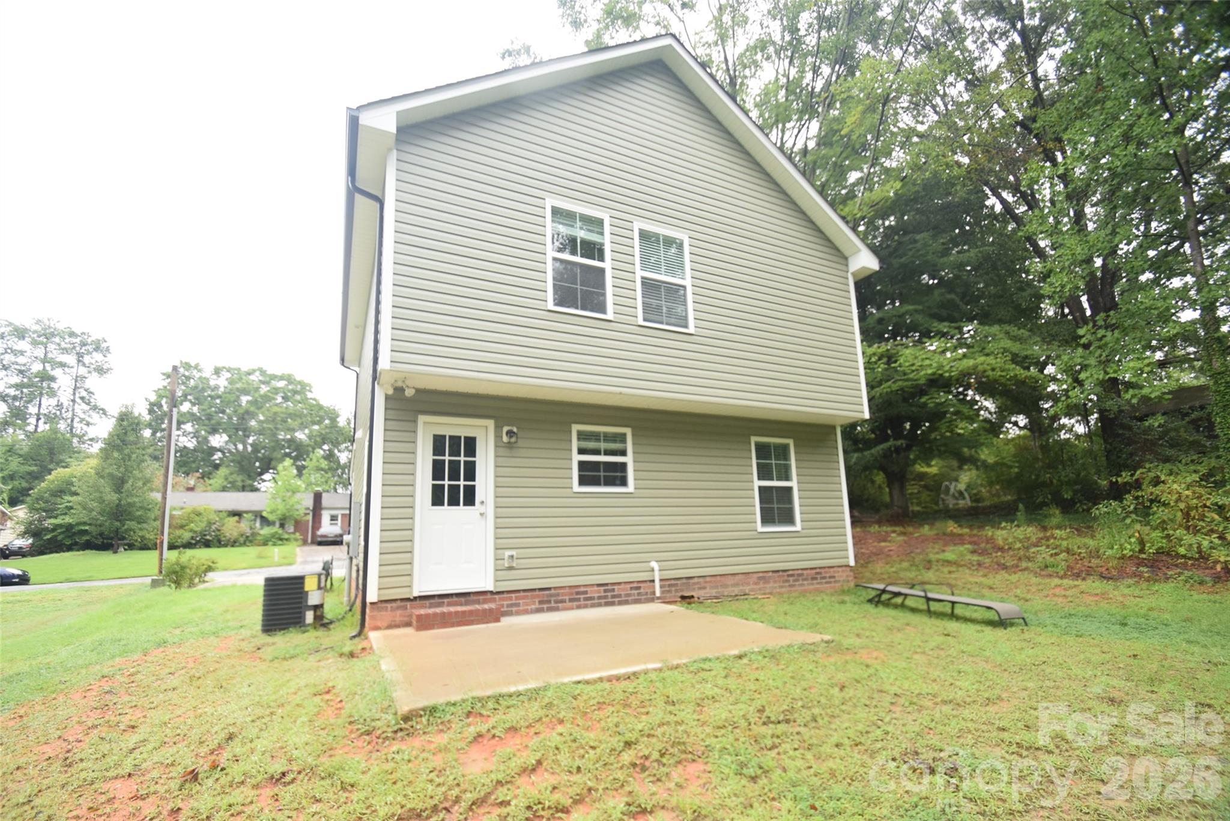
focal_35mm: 15
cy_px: 410
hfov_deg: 100.4
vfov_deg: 77.4
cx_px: 615
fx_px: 513
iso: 450
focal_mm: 10
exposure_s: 1/125
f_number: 5.6
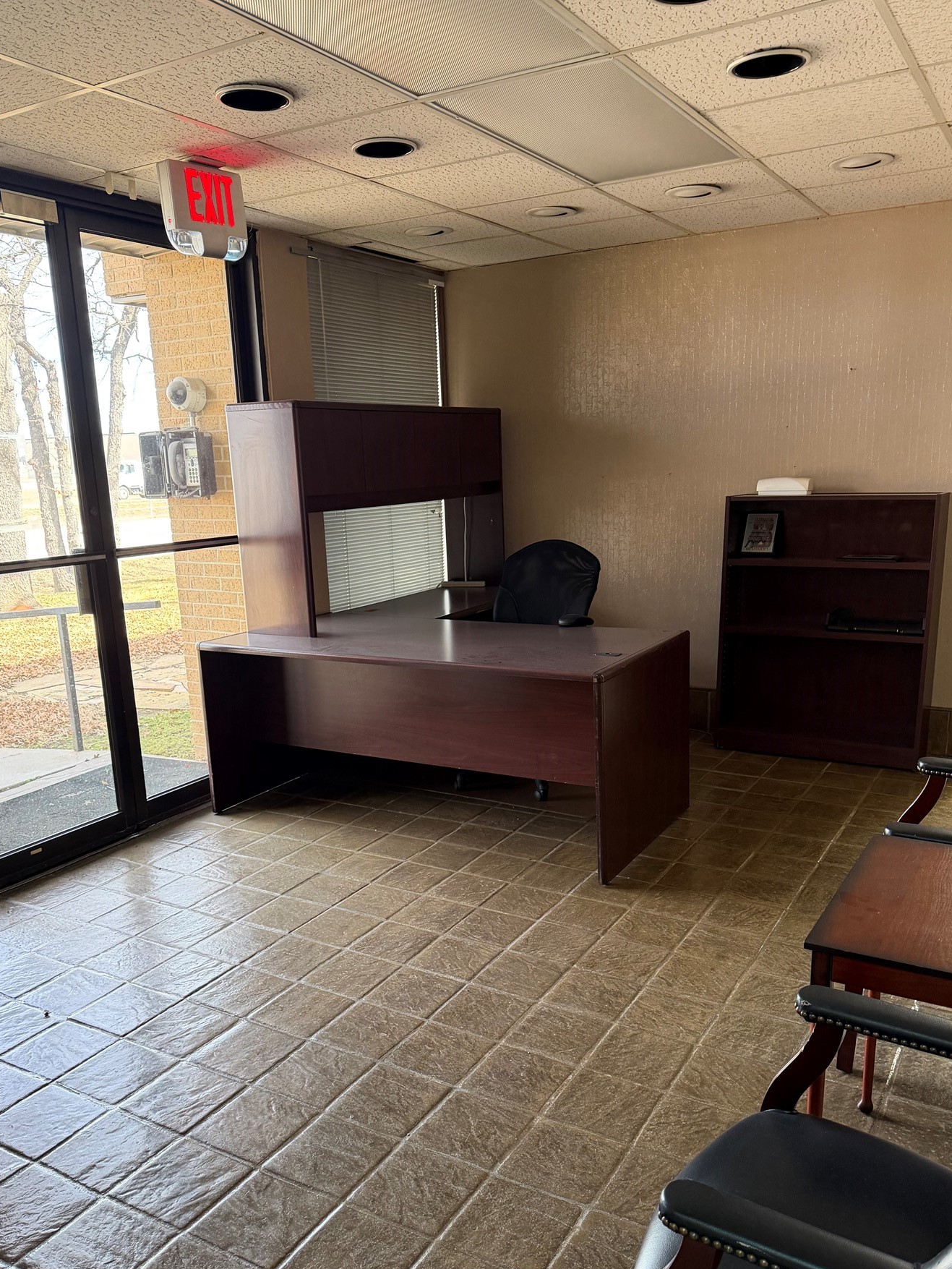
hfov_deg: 49.7
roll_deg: +1.1
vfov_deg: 63.2
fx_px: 1026
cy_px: 717
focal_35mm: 28
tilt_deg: -13.8
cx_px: 457
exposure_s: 1/60
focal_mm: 6.76
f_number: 1.78
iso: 250
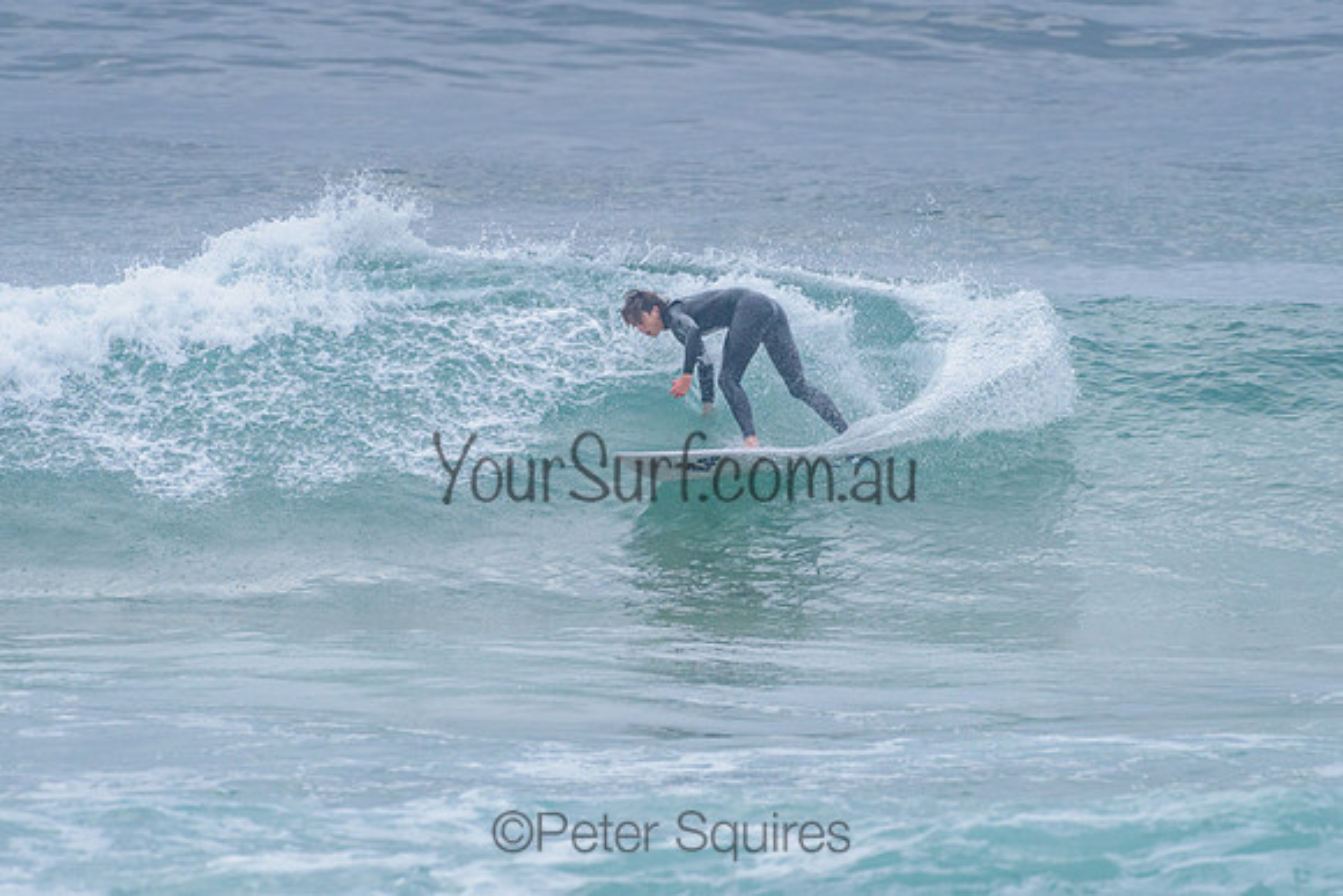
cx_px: 730
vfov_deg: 2.2
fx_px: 22867
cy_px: 383
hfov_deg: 3.4
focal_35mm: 613
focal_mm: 500
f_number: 5.6
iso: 1400
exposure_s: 1/2000
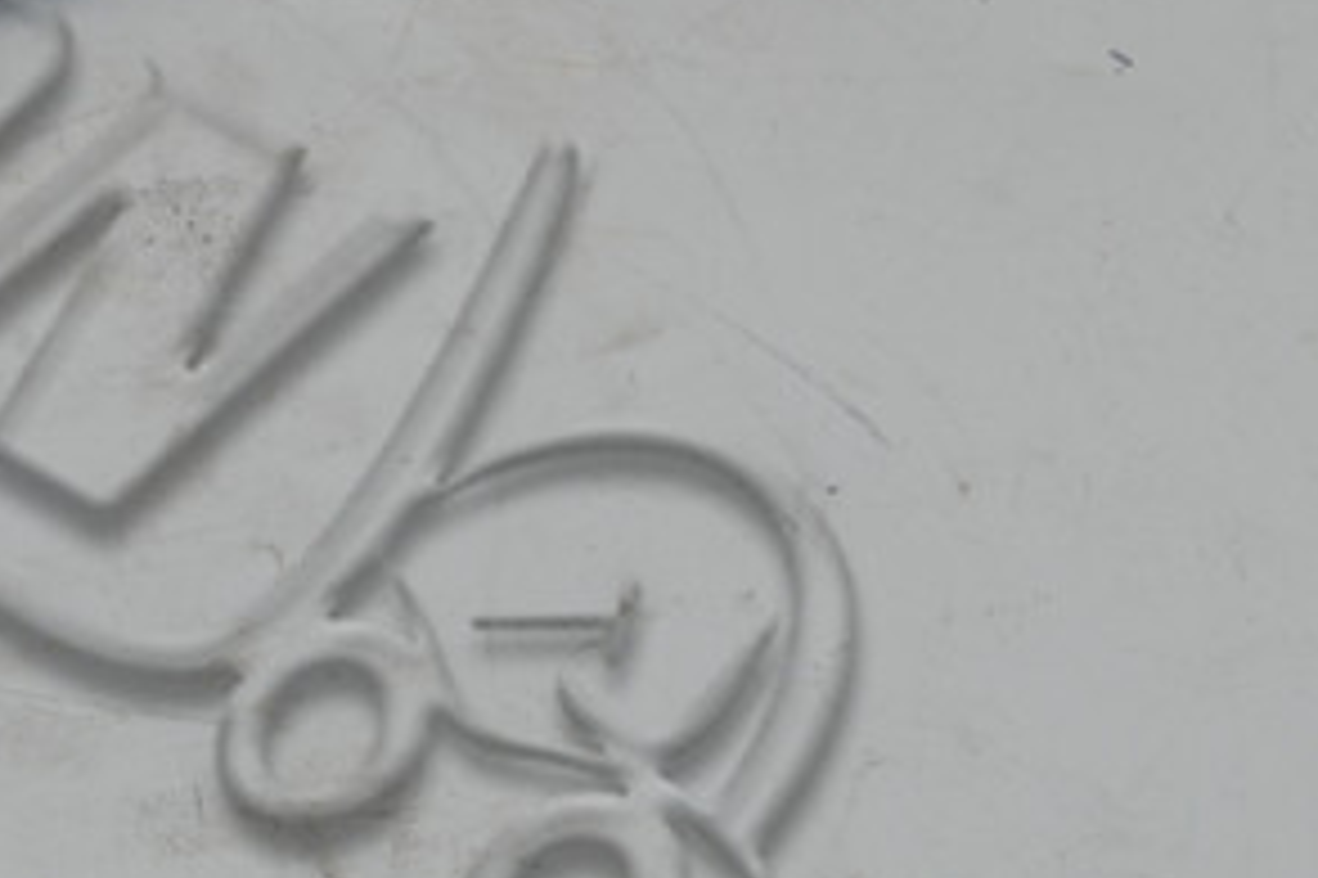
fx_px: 7501
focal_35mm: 205
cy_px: 99
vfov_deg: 6.7
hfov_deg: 9.9
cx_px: -319
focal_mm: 40
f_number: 8
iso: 100
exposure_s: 1/80
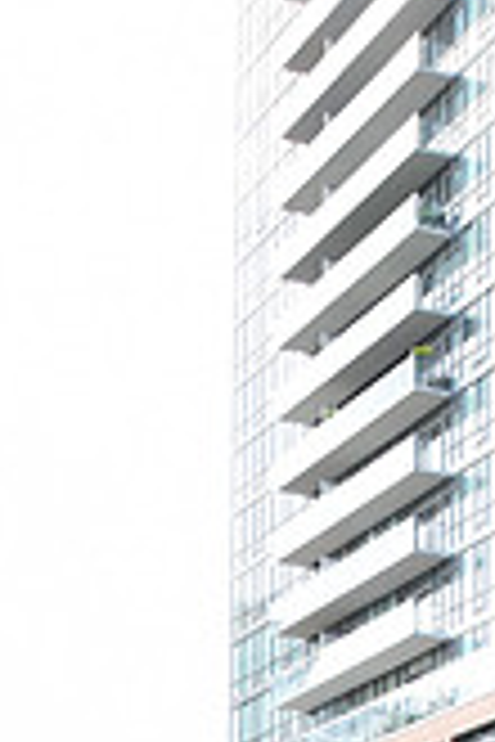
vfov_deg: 17.9
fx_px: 1959
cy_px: 1268
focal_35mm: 95
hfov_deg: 13.8
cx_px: -155
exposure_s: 1/90
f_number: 8
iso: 400
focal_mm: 18
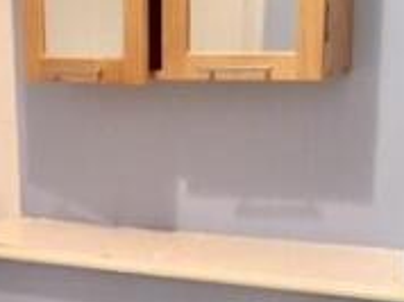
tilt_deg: -16.1
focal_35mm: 95
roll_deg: +2.4
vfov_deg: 15.2
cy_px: 308
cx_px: 35
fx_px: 1107
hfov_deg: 20.2
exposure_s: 1/17
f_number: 2.2
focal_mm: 4.15
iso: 200
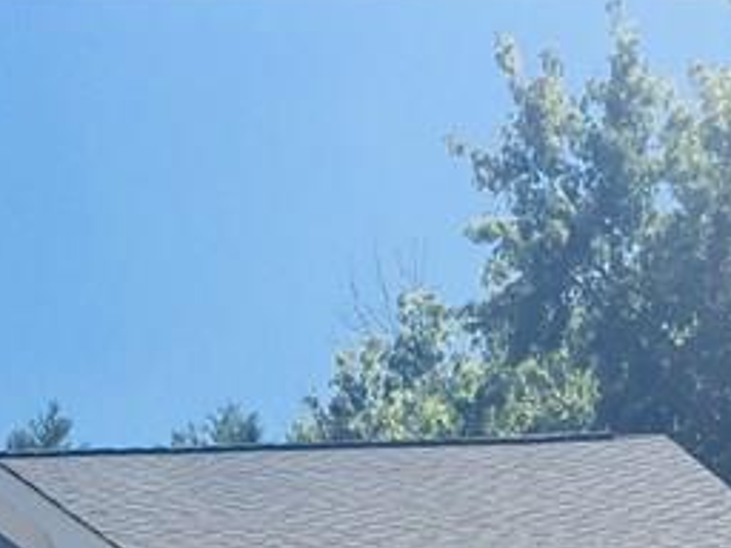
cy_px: 1082
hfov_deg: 16.8
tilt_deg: +9.8
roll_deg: -0.5
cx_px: 80
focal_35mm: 116
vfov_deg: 11.5
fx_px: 2450
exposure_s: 1/1479
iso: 25
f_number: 2.2
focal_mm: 4.15
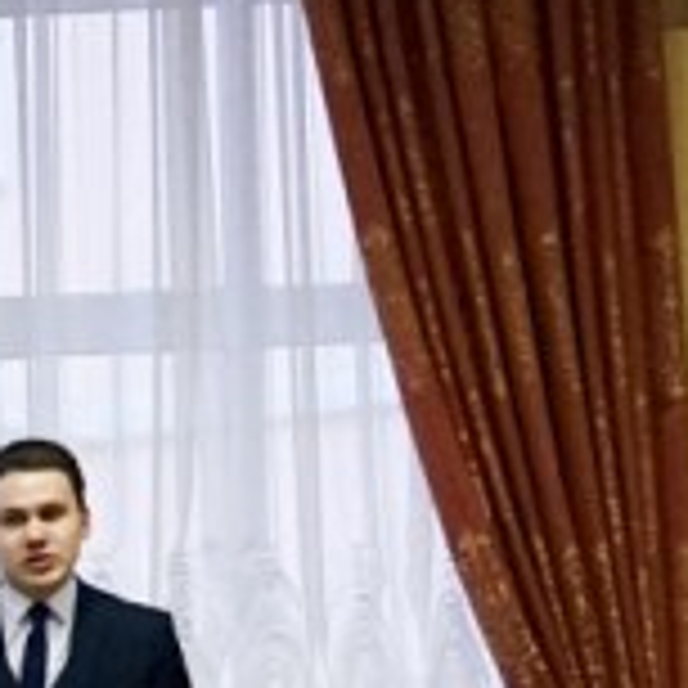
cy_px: 933
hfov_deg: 8.9
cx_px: -782
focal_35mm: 182
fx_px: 4092
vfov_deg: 9.4
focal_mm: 32
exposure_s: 1/200
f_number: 4
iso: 5000
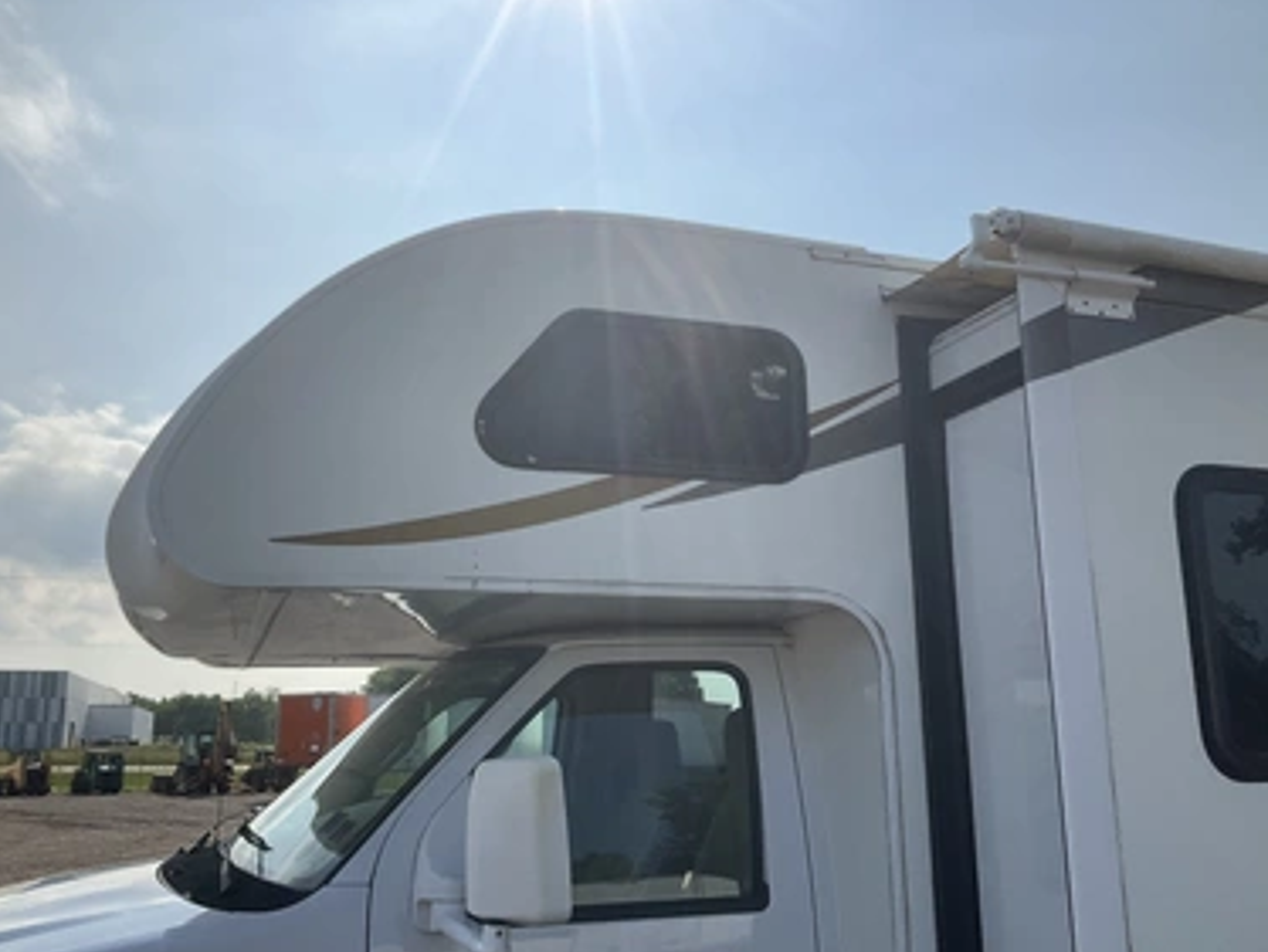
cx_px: 620
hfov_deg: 58.3
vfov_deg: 45.5
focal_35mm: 31
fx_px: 1136
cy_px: 498
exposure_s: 1/2667
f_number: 1.8
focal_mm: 3
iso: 25
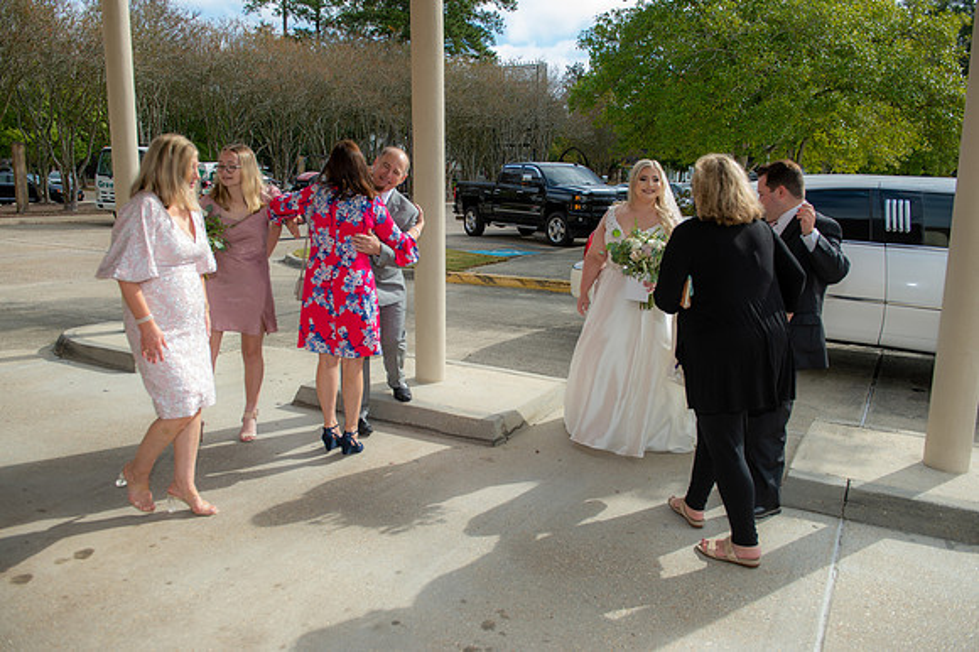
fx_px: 788
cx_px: 490
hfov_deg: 63.7
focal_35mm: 29
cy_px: 326
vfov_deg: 44.9
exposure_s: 1/320
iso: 64
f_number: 5
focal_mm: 29
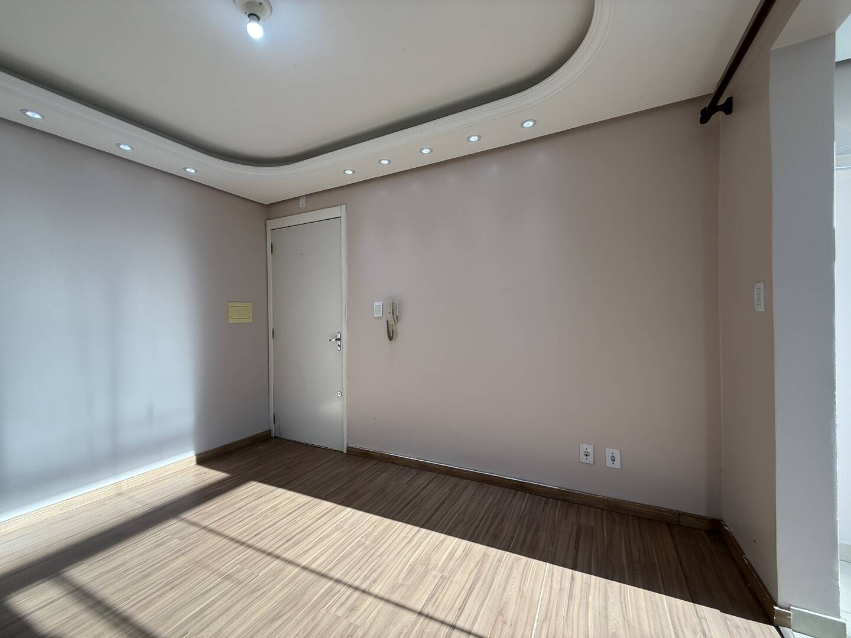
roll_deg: +0.3
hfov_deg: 102.1
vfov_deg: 85.7
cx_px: 426
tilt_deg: +0.0
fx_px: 344
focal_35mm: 14
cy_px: 319
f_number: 2.2
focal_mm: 2.22
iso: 40
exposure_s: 1/99
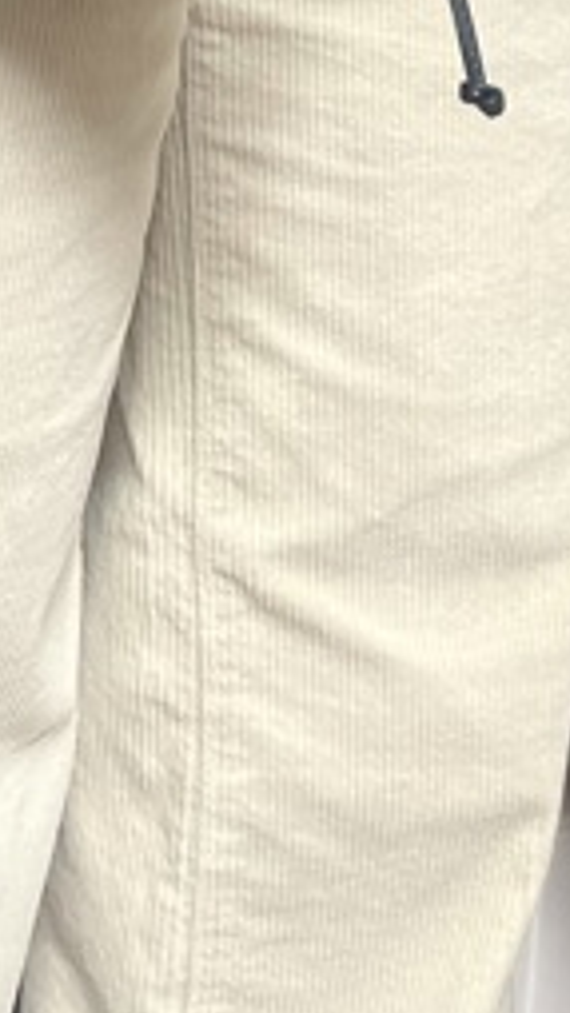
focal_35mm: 114
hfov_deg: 10.6
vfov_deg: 17.3
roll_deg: -1.4
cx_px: 279
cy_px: -423
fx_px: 3061
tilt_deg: -1.9
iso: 40
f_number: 1.5
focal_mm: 5.7
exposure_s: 1/121
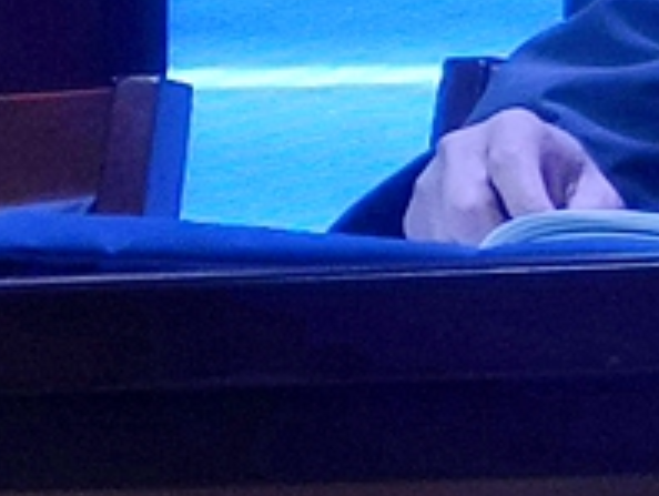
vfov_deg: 2.0
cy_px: -423
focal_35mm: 727
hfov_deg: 2.7
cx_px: 1118
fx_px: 13857
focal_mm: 7.48
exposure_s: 1/60
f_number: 2.4
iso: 100
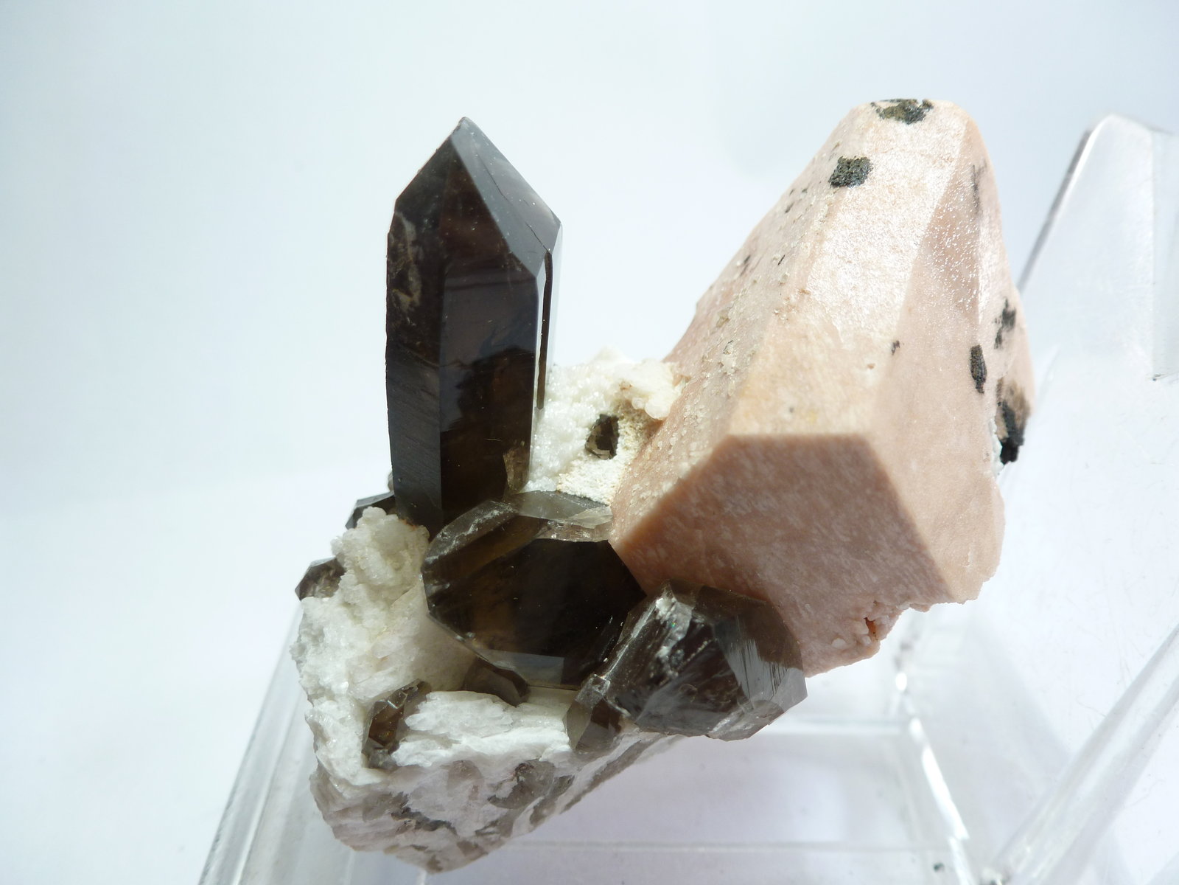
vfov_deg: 56.8
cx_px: 590
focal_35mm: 24
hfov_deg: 71.6
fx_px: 817
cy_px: 442
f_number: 3.3
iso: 100
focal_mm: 4.3
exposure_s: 1/100
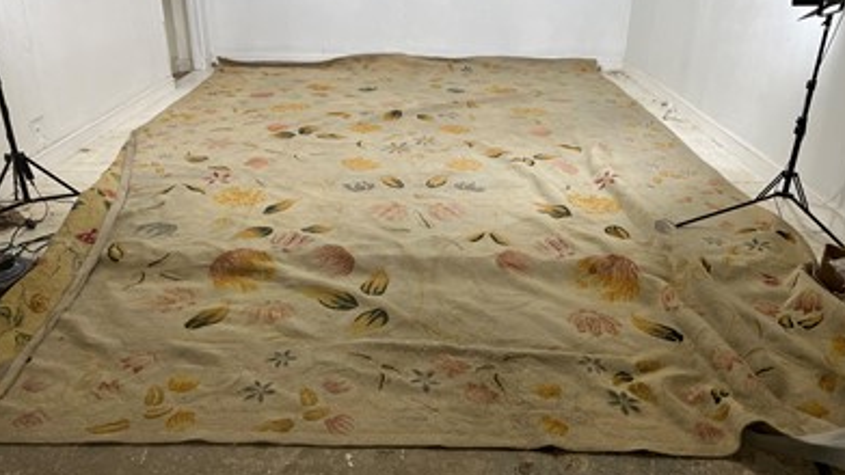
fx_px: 650
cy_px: 190
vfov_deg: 40.0
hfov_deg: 66.1
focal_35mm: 29
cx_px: 424
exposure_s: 1/100
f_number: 1.6
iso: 80
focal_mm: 5.1
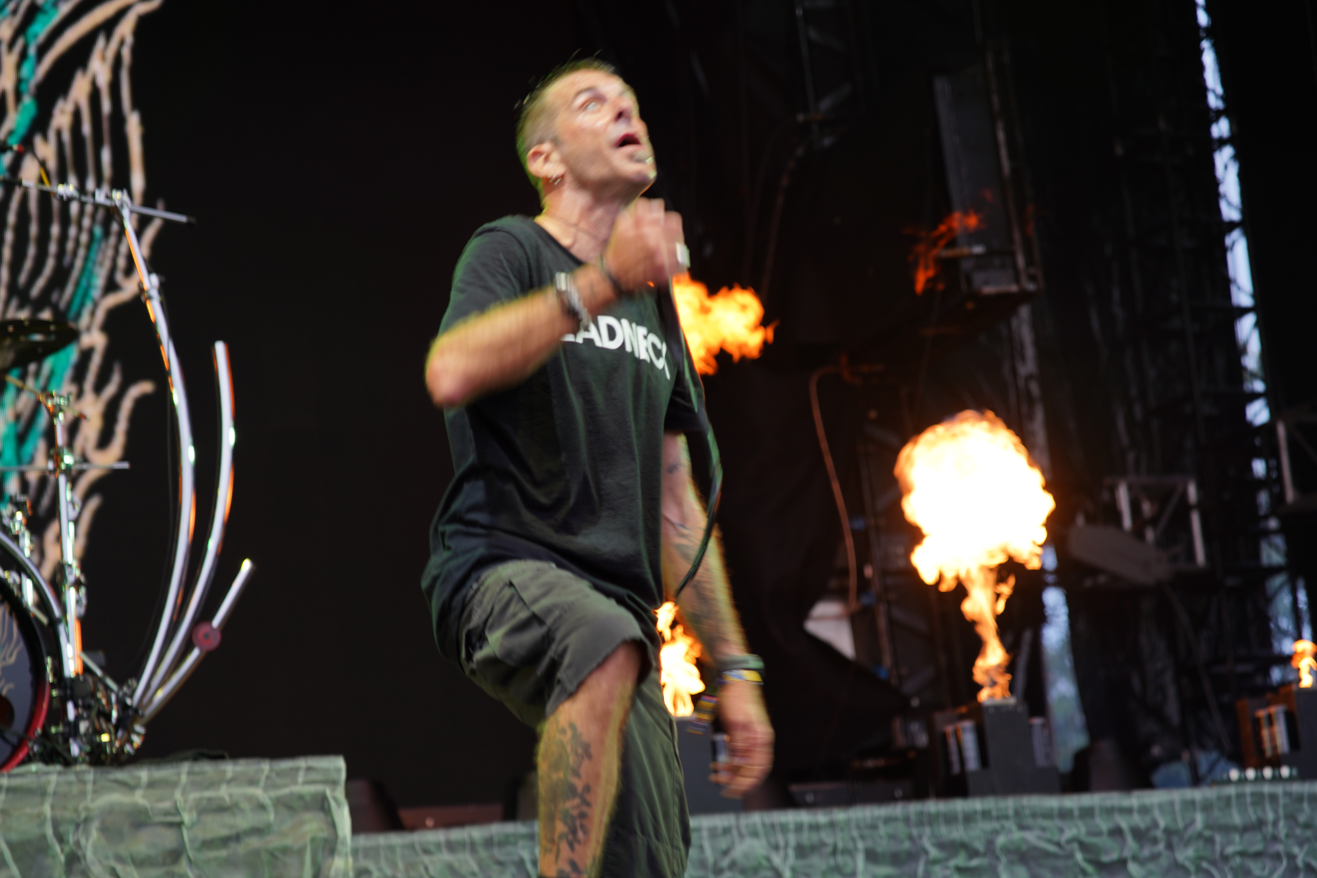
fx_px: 3841
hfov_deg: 19.5
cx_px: 658
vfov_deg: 13.0
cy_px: 439
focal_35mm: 105
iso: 200
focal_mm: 105
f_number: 4
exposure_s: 1/80
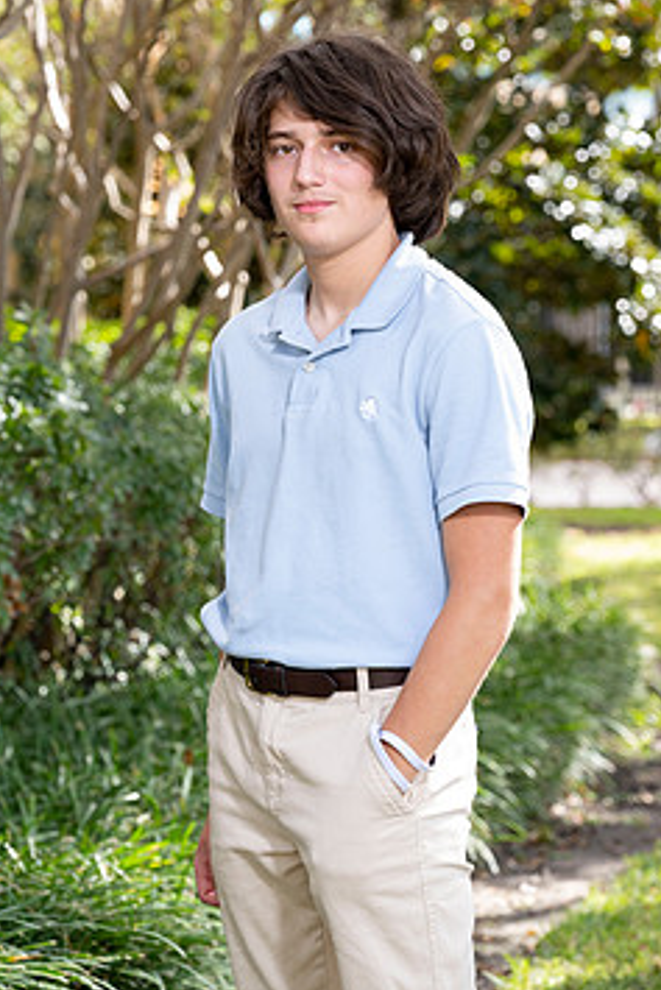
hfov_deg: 9.0
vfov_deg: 13.5
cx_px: 354
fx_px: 4182
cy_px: 443
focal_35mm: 152
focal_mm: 120
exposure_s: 1/160
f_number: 6.3
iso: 400
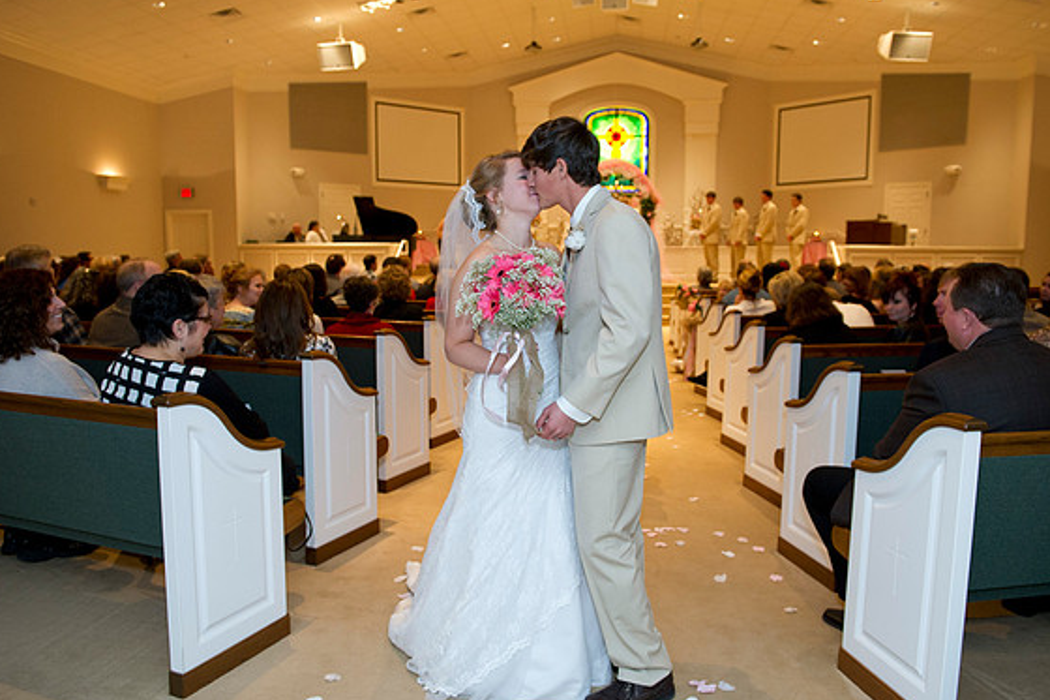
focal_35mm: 29
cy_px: 349
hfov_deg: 63.7
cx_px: 531
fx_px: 846
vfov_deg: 44.9
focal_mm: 28
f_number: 4.5
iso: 1600
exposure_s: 1/125
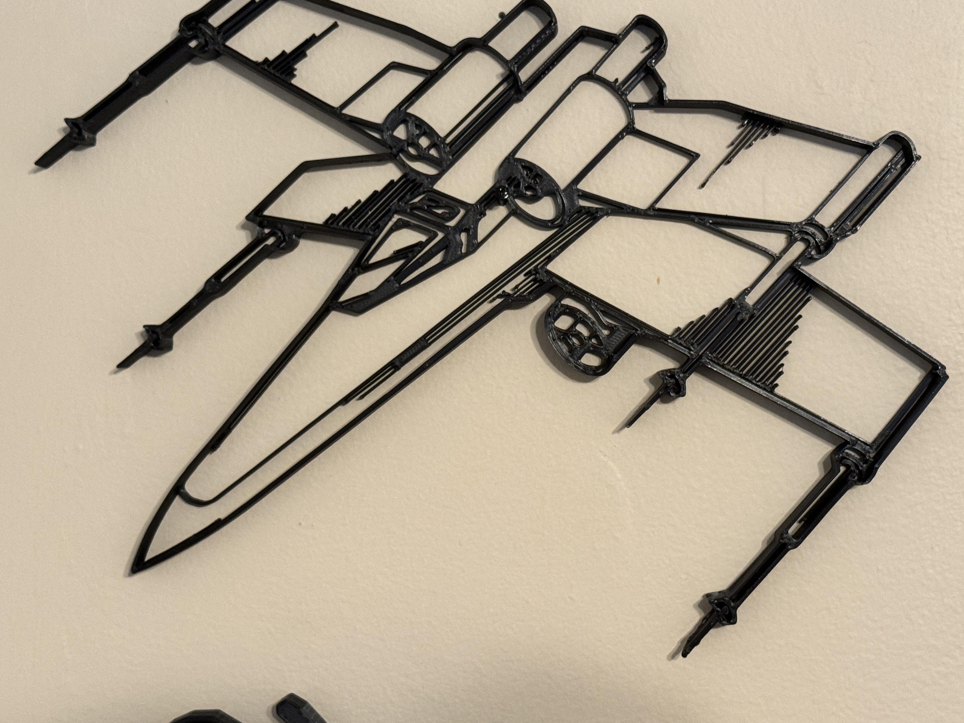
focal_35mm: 68
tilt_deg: -1.5
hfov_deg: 28.6
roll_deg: -1.3
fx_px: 1894
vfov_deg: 21.6
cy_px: 353
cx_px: 512
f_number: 1.78
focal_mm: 6.86
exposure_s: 1/60
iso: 160
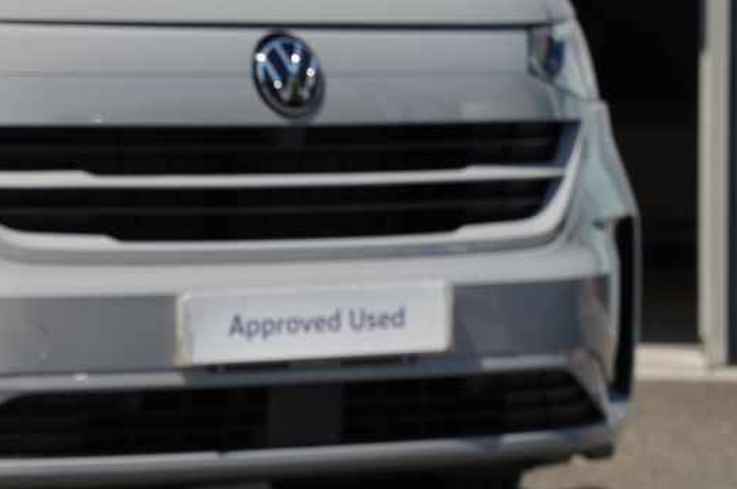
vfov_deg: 7.7
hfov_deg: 11.4
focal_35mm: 176
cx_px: -243
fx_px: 3602
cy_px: 39
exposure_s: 1/400
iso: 100
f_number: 4.5
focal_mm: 56.7
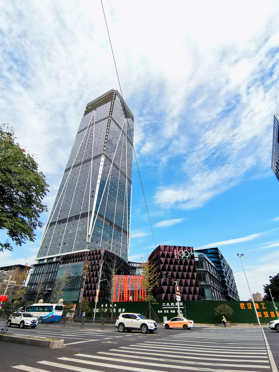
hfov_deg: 74.7
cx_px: 140
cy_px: 186
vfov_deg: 91.0
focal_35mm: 17
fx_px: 183
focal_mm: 2.26
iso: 50
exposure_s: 1/752
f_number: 2.2
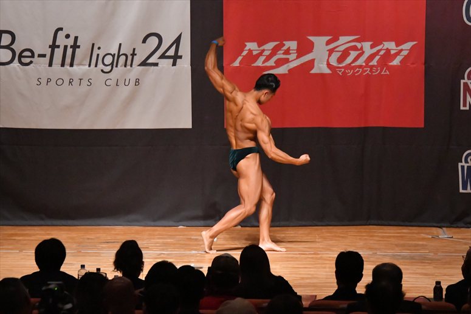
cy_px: 157
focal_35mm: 202
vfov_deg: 6.8
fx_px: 2642
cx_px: 236
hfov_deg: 10.2
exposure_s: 1/400
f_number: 5.6
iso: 12800
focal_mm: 135
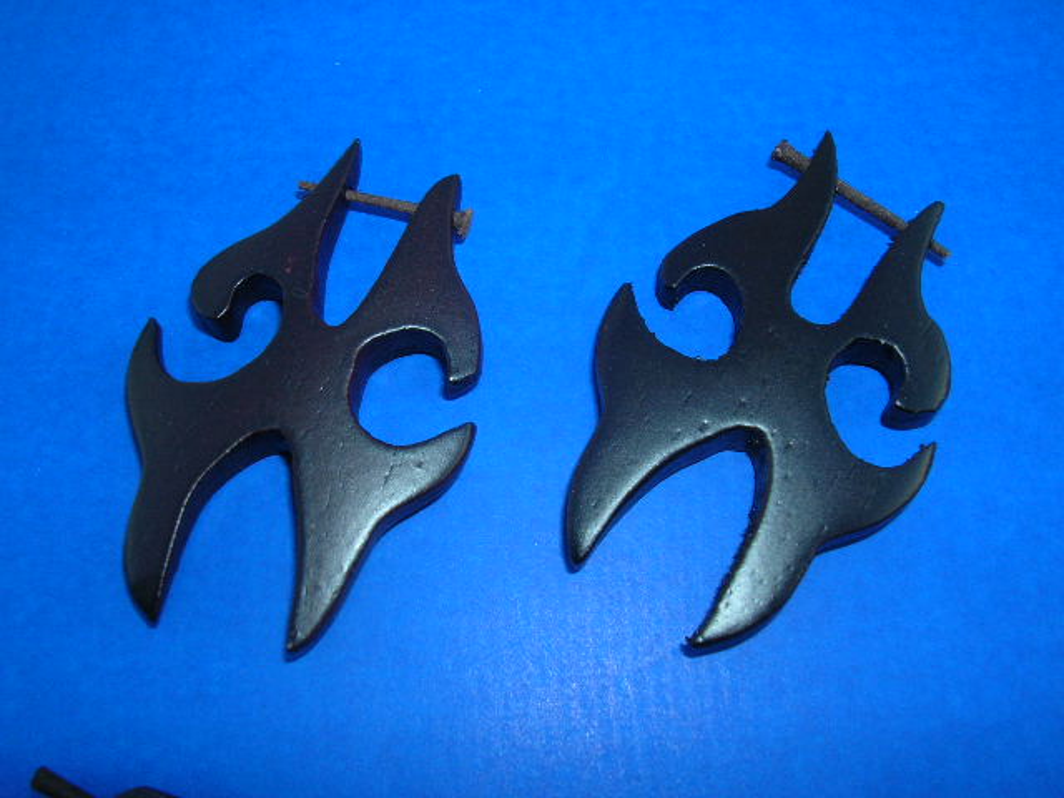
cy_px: 399
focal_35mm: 35
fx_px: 1076
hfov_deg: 52.6
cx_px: 532
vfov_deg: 40.7
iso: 50
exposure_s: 1/60.1
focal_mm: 5.8
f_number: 5.6
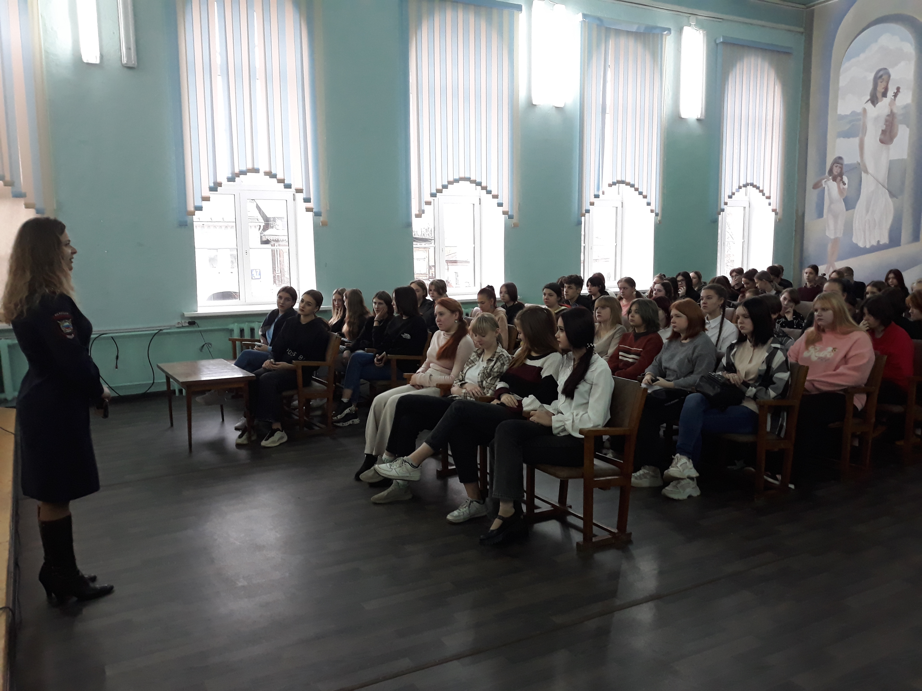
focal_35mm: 27
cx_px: 461
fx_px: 719
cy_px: 346
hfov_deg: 65.3
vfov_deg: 51.4
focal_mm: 3.71
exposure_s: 1/50
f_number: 1.7
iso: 200
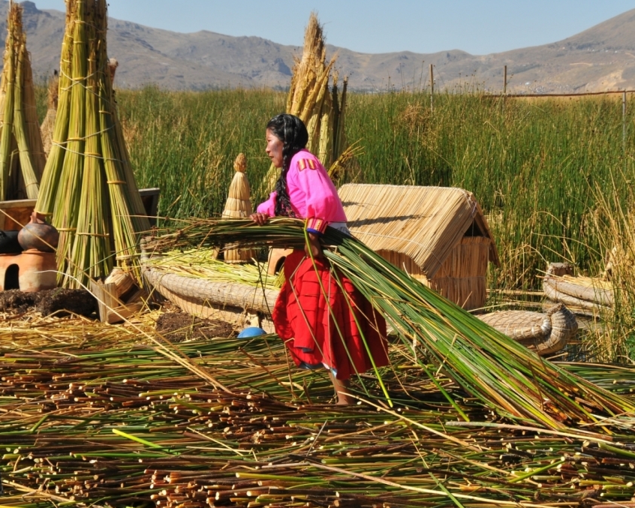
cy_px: 254
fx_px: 1759
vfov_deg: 16.4
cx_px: 373
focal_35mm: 94
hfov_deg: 20.4
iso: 200
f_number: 9.5
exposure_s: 1/350
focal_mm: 55
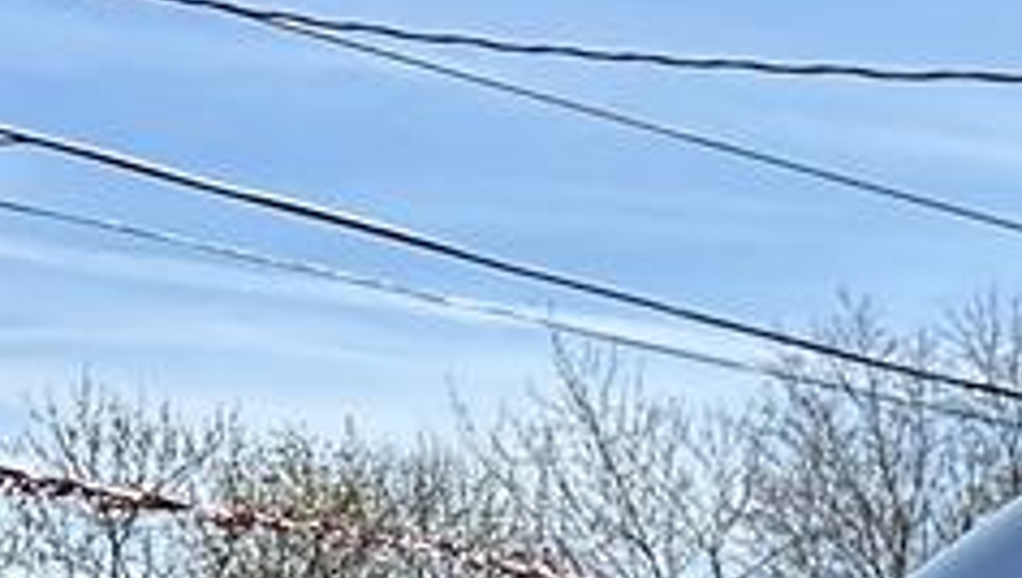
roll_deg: +1.5
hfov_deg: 12.4
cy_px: 1915
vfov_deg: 7.3
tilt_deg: -10.2
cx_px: 2342
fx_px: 3826
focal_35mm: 141
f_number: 1.78
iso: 80
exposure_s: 1/3155
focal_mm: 6.86
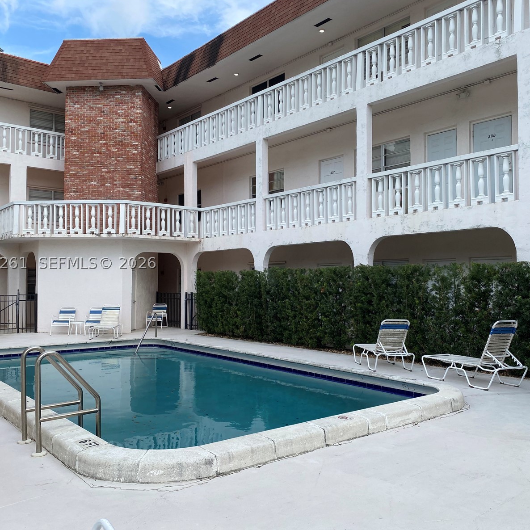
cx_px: 293
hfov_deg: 52.4
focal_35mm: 31
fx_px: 537
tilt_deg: +1.9
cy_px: 263
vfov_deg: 52.5
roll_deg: -0.4
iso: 32
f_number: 1.8
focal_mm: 4.25
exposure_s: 1/1608
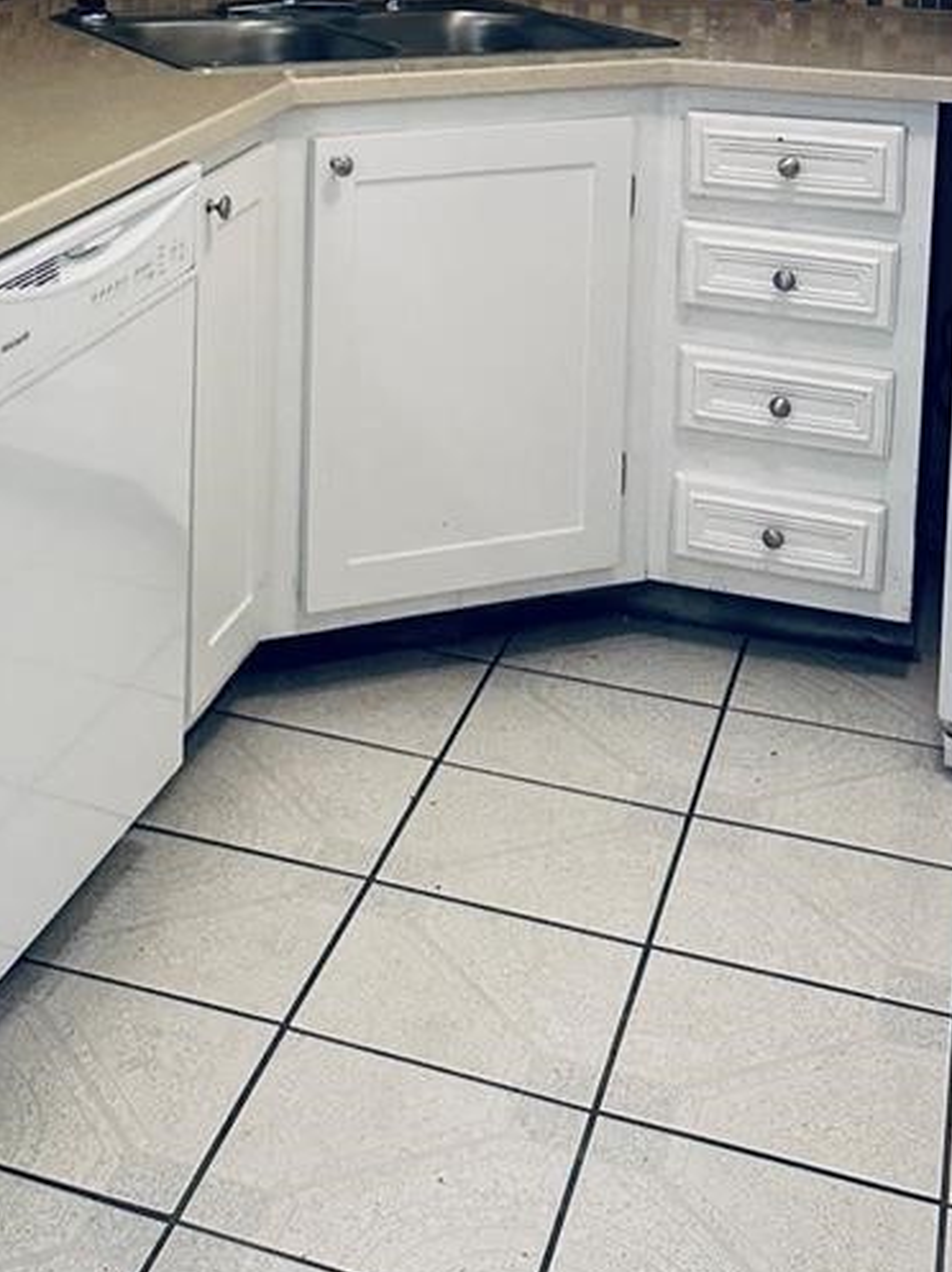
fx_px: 2130
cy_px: -44
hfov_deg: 24.4
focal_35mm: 58
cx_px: 79
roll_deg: +0.7
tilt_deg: -7.0
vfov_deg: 30.5
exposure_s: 1/120
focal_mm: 6.86
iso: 200
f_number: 1.78
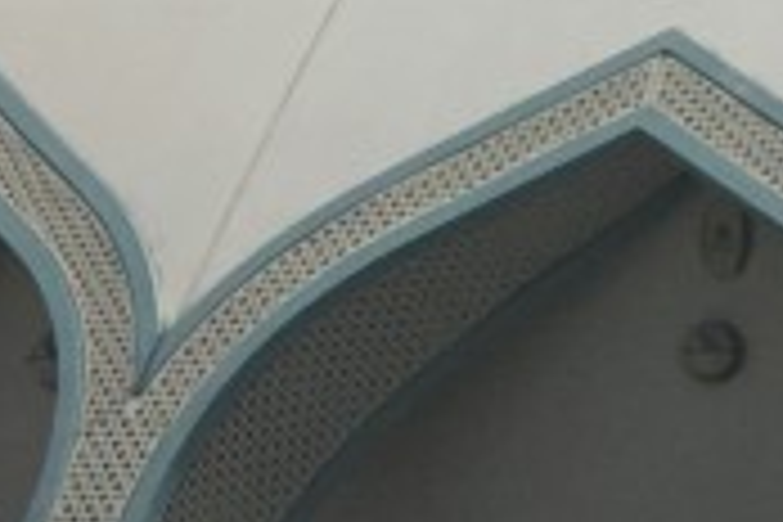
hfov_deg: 8.9
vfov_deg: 6.6
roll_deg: +0.0
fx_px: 4524
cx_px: 1935
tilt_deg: +4.7
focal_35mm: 208
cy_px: 112
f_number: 2.2
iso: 32
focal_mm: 4.15
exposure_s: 1/7937
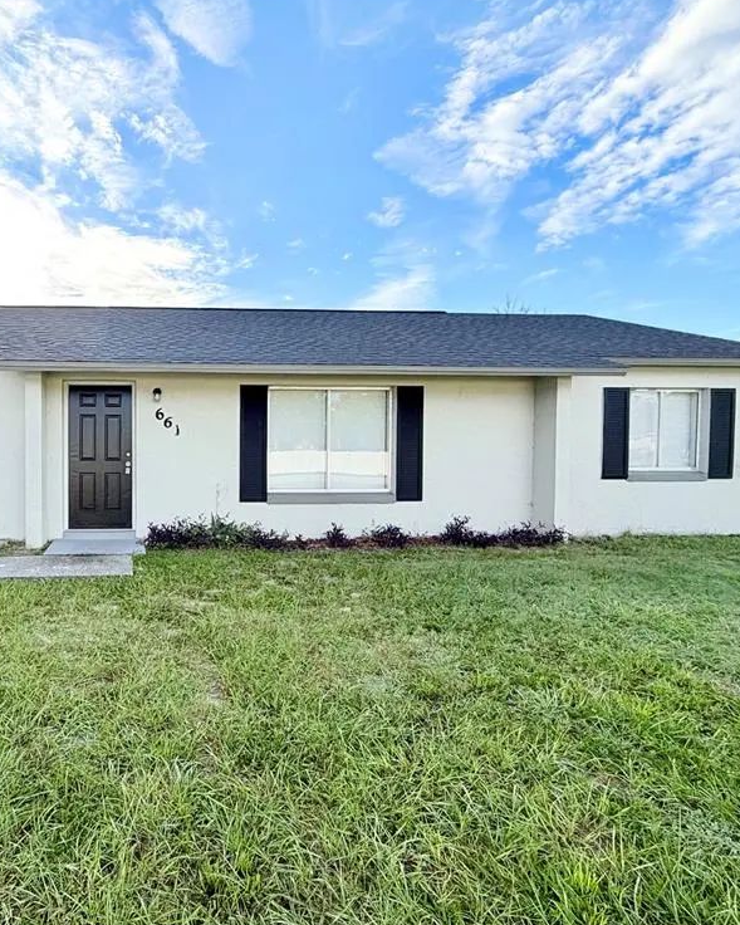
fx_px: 520
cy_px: 469
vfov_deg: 83.3
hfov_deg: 65.5
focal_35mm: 19
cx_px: 166
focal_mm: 2.22
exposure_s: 1/564
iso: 40
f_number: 2.2
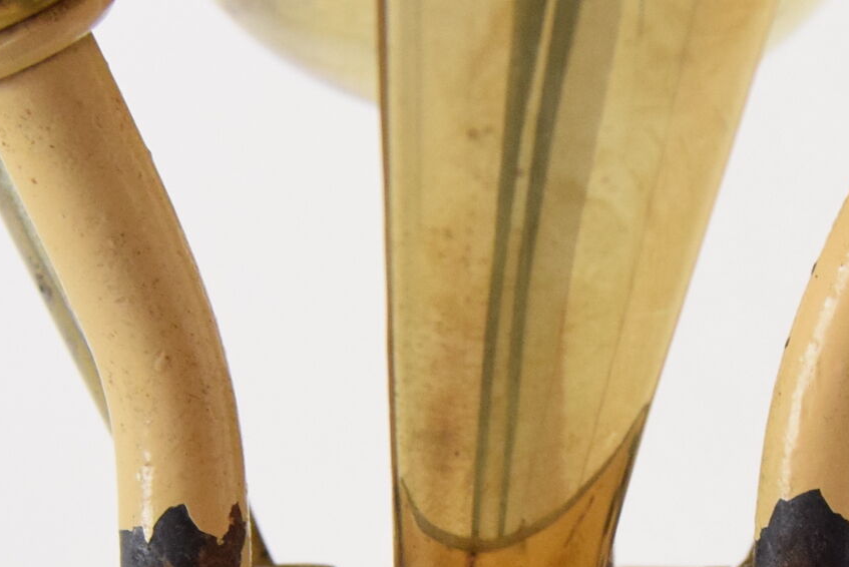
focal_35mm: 159
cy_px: 665
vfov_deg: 8.6
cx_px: 512
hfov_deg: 12.9
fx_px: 3752
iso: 1600
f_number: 6.3
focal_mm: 30
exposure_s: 1/160
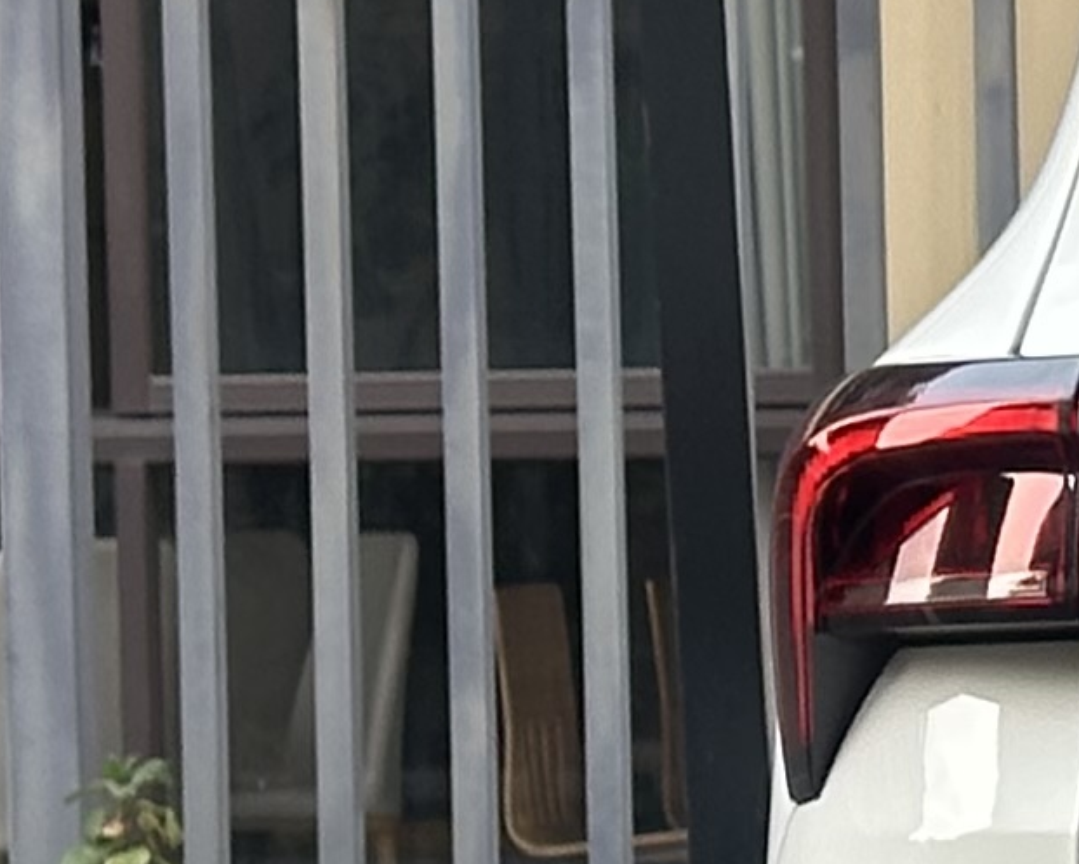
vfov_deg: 5.1
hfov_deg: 6.1
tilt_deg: -1.3
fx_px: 9710
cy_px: 770
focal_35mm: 304
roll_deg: +1.6
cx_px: 2438
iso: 64
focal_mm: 6.86
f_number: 1.78
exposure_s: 1/803
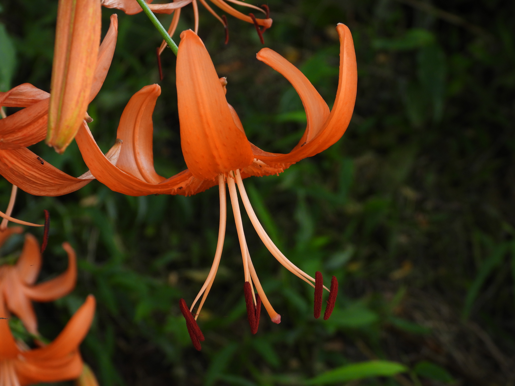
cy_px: 193
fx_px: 1711
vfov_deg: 12.9
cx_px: 258
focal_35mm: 115
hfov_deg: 17.1
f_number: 4
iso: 160
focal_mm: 20.7
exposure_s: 1/250
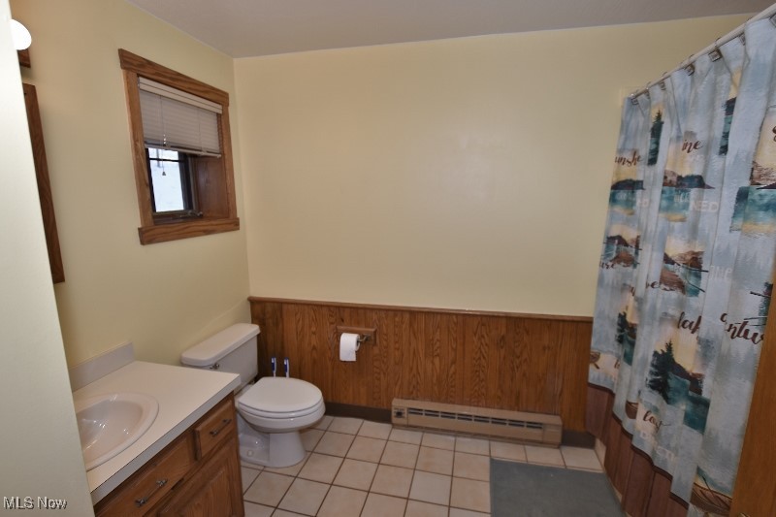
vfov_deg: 72.0
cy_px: 258
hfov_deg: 95.0
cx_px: 388
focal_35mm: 16
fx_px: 356
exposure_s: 1/60
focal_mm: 11
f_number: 4
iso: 100
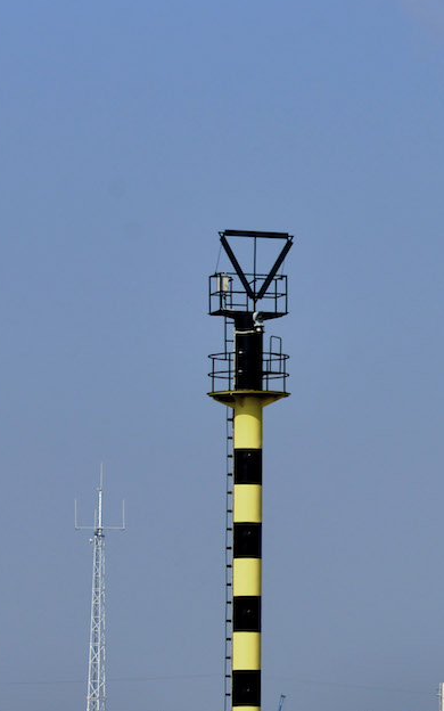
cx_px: 509
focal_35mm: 294
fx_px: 5692
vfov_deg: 7.1
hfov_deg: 4.5
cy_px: 487
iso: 200
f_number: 6.3
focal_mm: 120
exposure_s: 1/2000
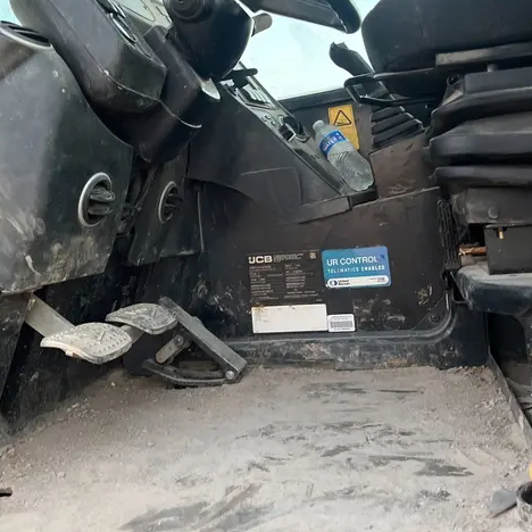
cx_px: 247
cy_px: 170
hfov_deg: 46.0
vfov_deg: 45.2
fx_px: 626
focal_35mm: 36
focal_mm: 5.1
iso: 400
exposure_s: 1/60
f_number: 1.6
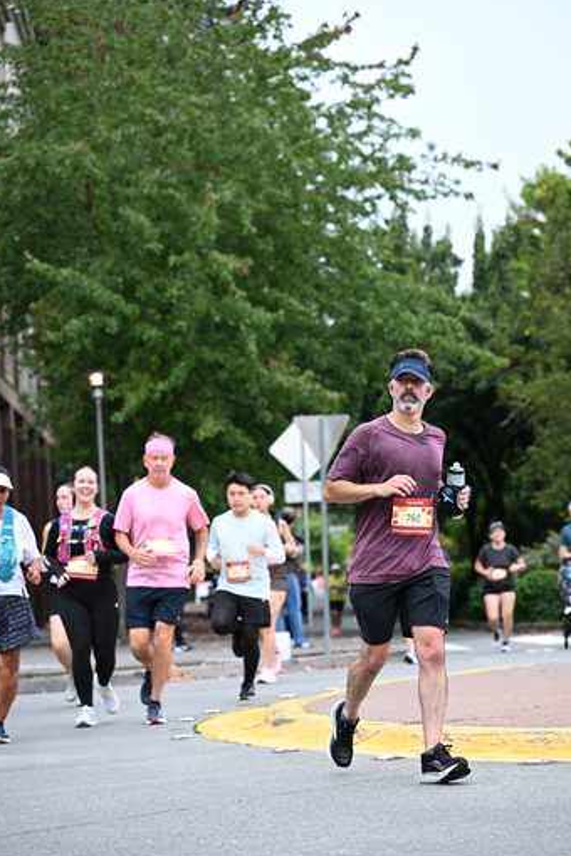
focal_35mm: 110
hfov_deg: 12.5
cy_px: 453
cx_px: 288
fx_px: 2617
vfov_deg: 18.6
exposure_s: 1/640
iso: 1600
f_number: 4
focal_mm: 102
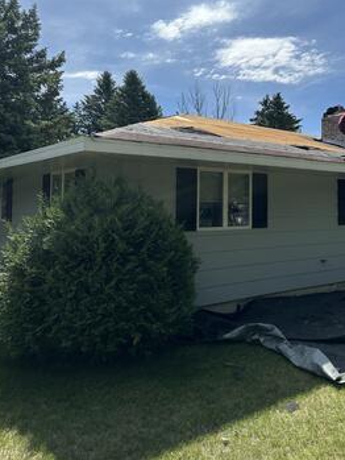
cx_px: 228
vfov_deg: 55.0
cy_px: 187
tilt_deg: +3.4
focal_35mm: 33
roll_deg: +0.1
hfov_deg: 42.4
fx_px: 438
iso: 80
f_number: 1.78
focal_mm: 6.86
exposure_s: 1/6623
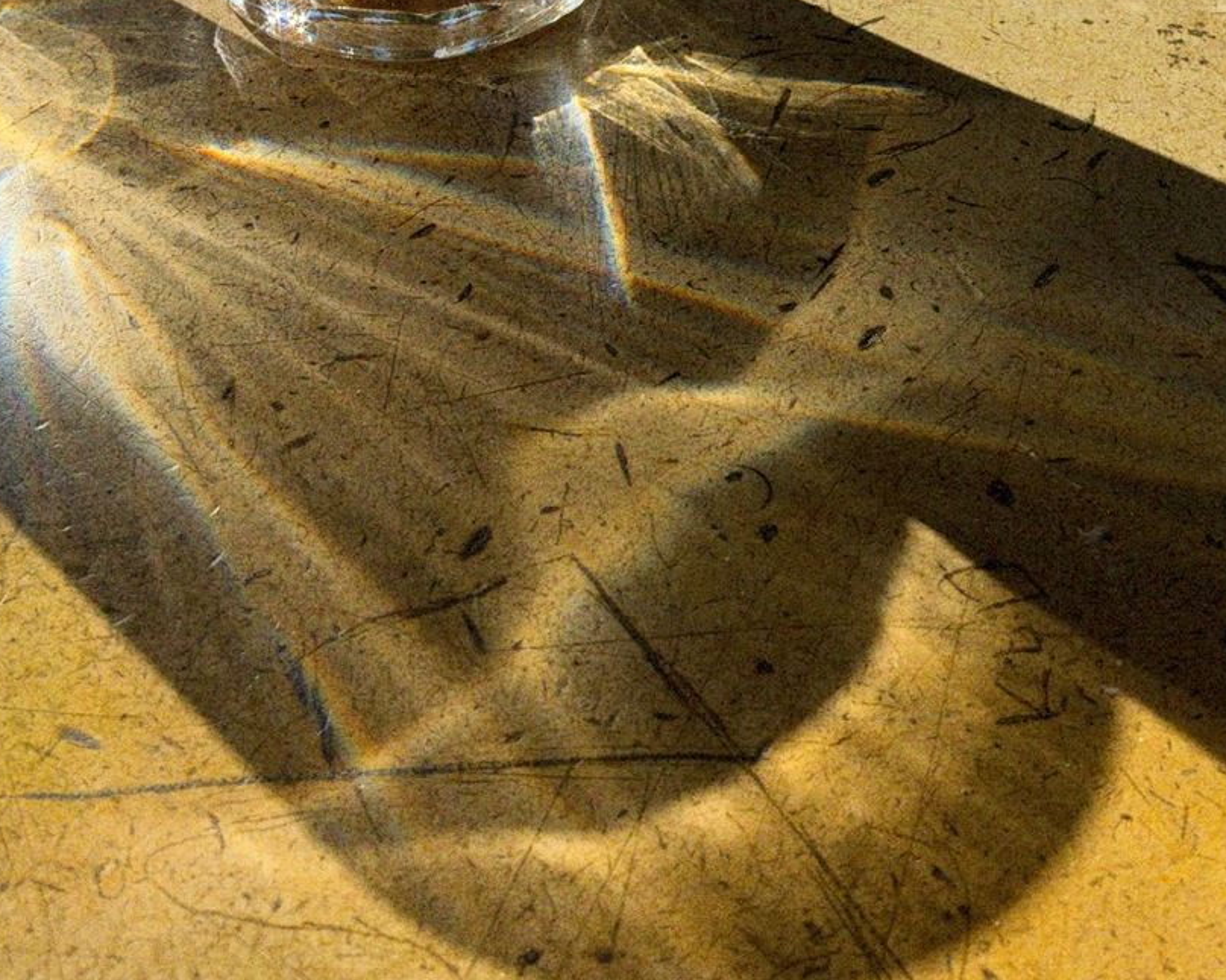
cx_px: 669
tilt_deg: -32.8
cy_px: -42
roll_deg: -0.6
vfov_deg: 24.8
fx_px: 2104
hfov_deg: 32.5
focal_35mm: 58
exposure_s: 1/561
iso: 64
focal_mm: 6.93
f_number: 4
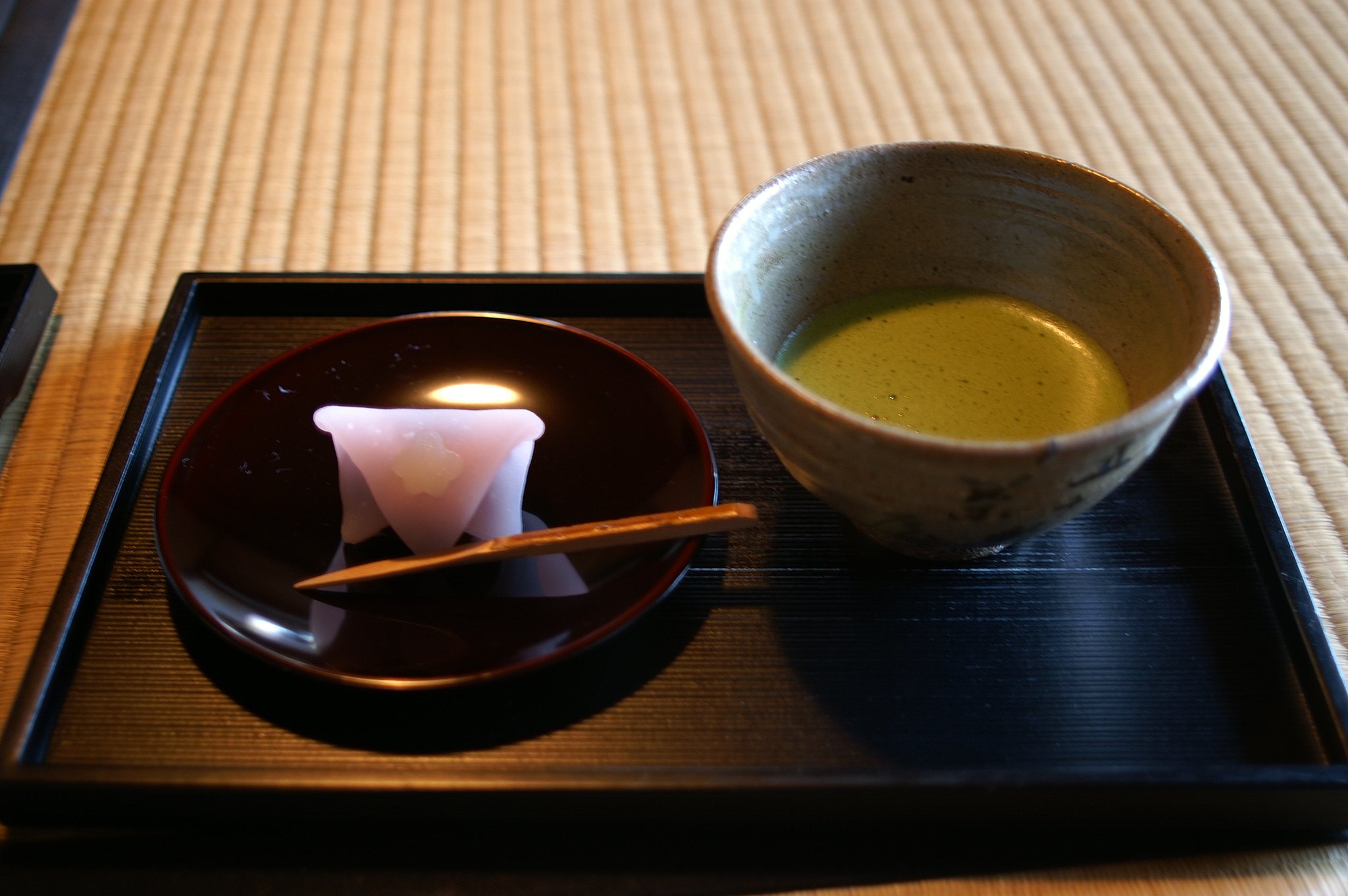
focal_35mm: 42
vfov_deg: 31.8
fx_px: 1571
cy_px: 448
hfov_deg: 46.4
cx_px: 674
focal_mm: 28
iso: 100
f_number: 2
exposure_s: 1/15
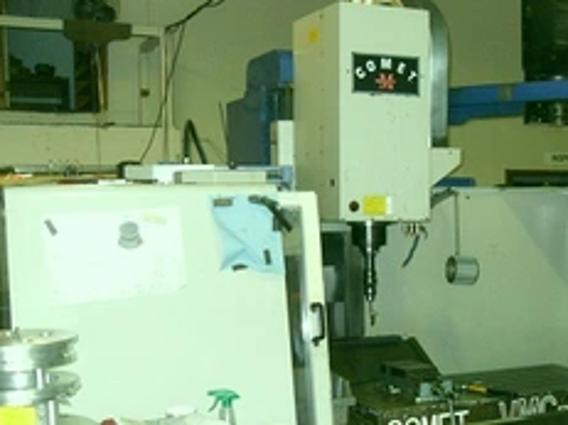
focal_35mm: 59
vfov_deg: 24.8
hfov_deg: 31.8
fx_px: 968
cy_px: 253
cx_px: 462
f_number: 2.8
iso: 320
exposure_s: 1/45
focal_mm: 6.3
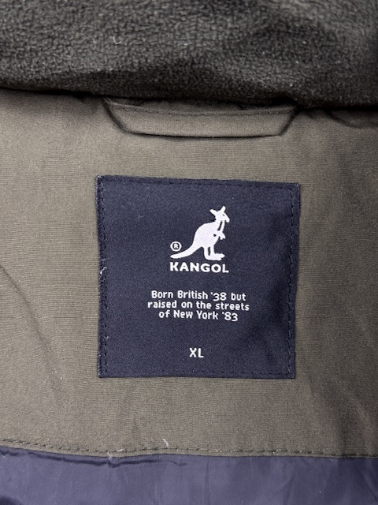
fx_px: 699
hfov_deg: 30.3
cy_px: 252
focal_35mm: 48
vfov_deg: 39.7
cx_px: 189
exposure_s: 1/50
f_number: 1.78
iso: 80
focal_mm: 6.76
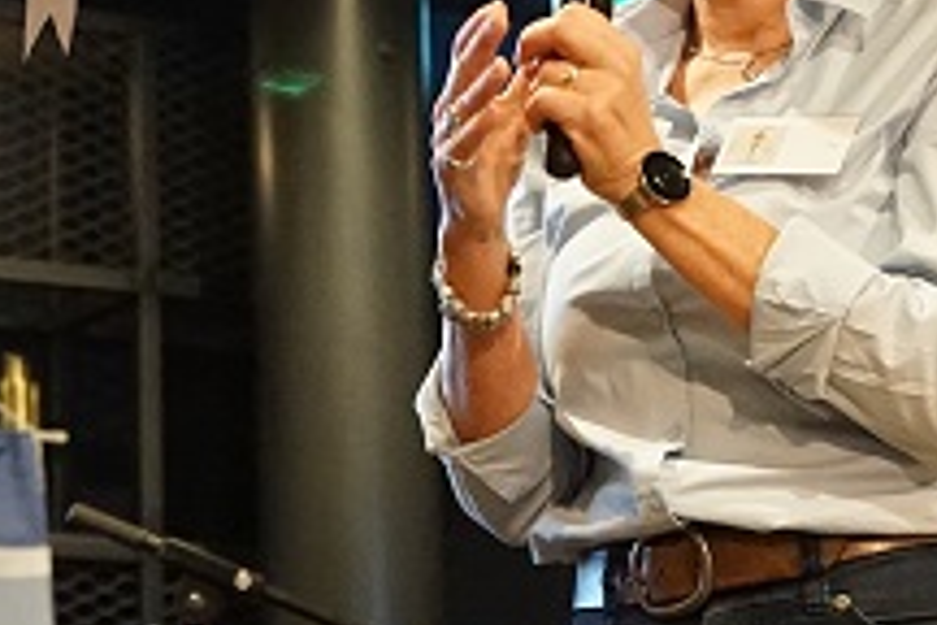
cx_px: 373
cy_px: -98
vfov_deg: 8.9
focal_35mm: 152
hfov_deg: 13.5
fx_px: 3956
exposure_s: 1/80
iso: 6400
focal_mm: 41
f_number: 4.5
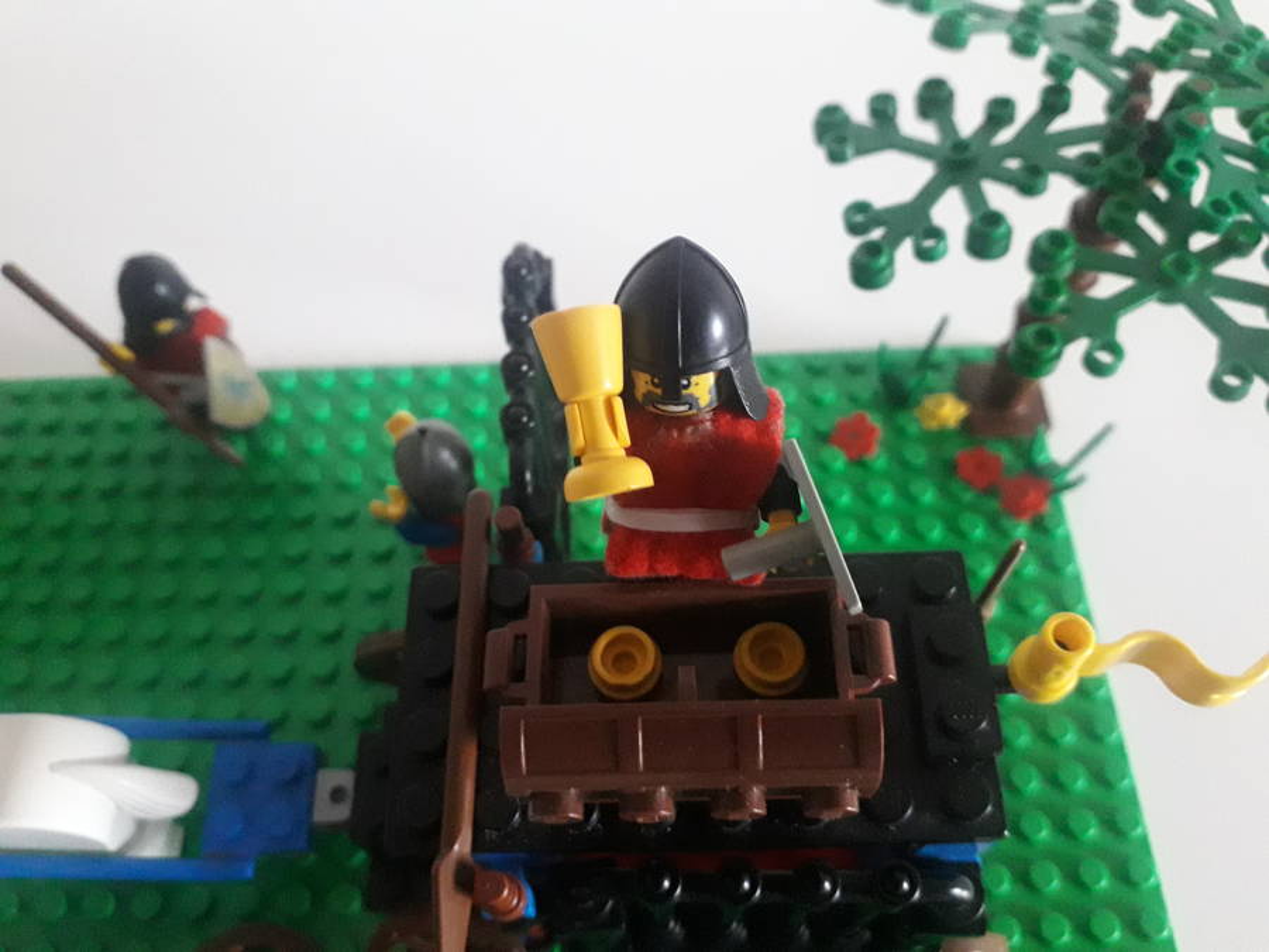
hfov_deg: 65.3
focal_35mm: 27
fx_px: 990
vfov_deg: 51.4
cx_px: 634
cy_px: 476
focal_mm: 3.6
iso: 640
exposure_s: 1/20
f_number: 1.9
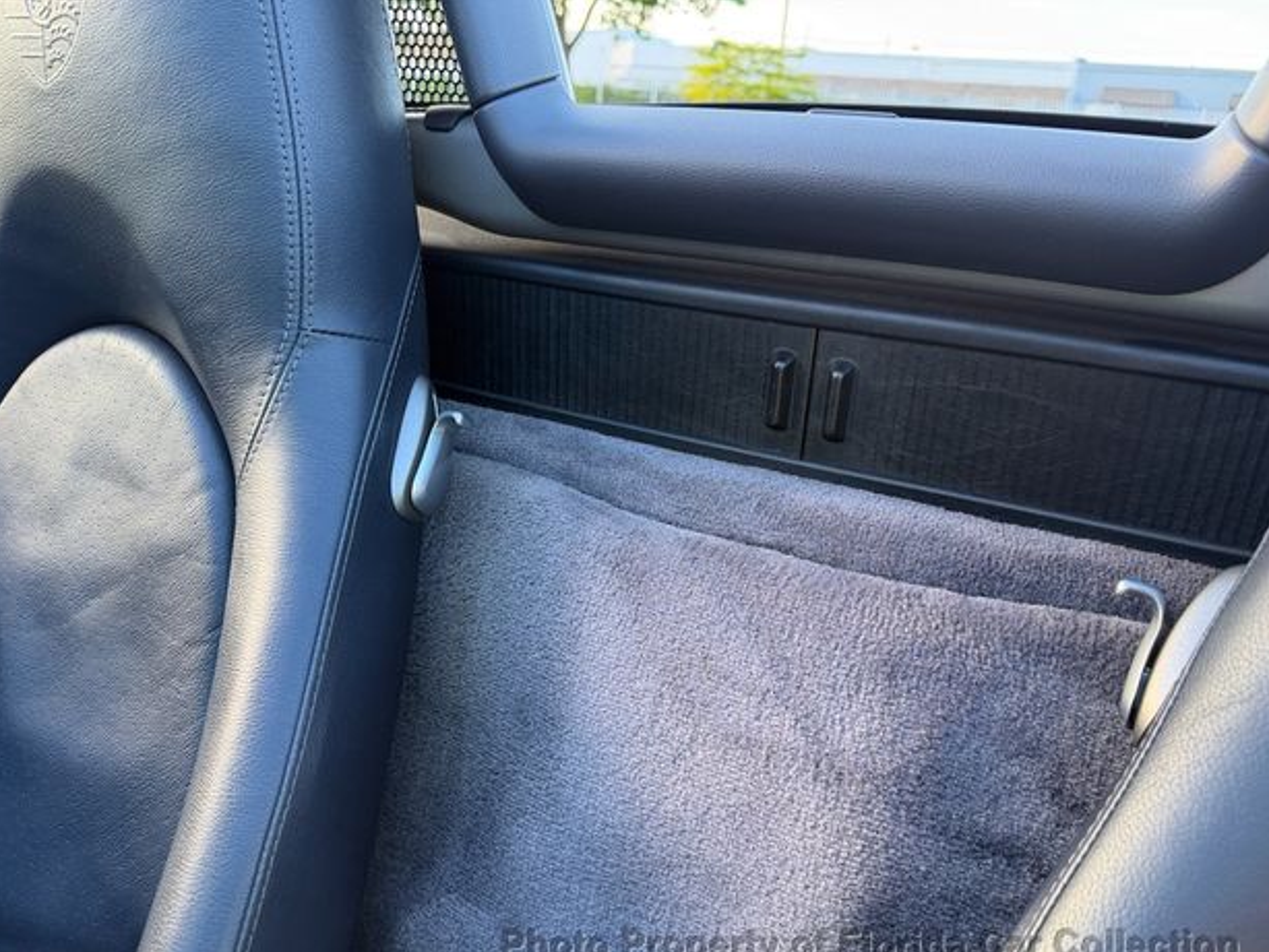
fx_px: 917
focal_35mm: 25
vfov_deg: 54.9
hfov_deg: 69.4
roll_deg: -3.7
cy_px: 494
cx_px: 645
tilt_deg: -22.7
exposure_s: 1/121
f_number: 1.78
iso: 160
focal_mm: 6.76
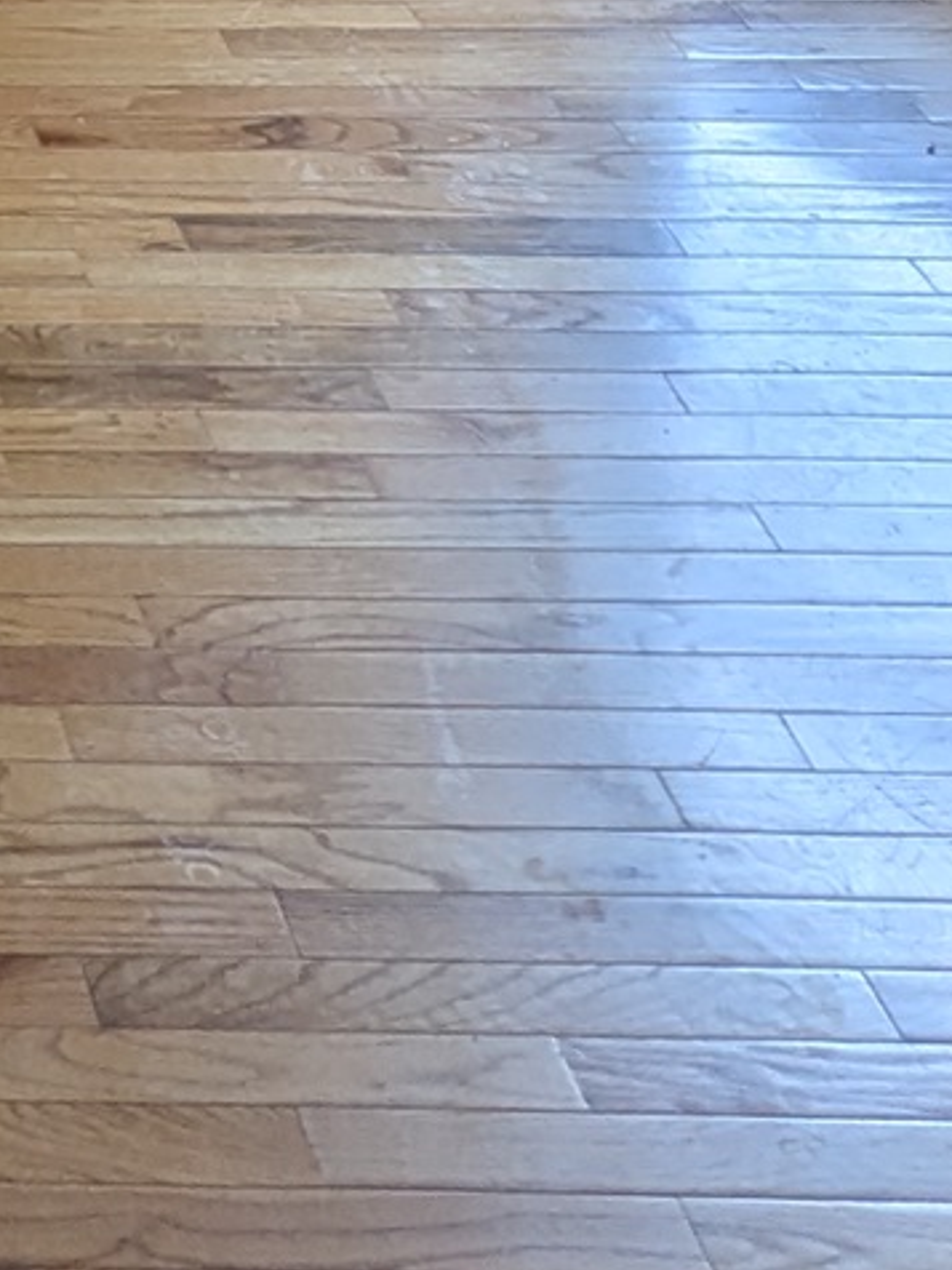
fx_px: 3154
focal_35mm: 86
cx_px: -864
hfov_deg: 14.6
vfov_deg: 18.8
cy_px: -862
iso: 78
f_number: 2.2
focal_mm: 2.35
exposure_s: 1/60
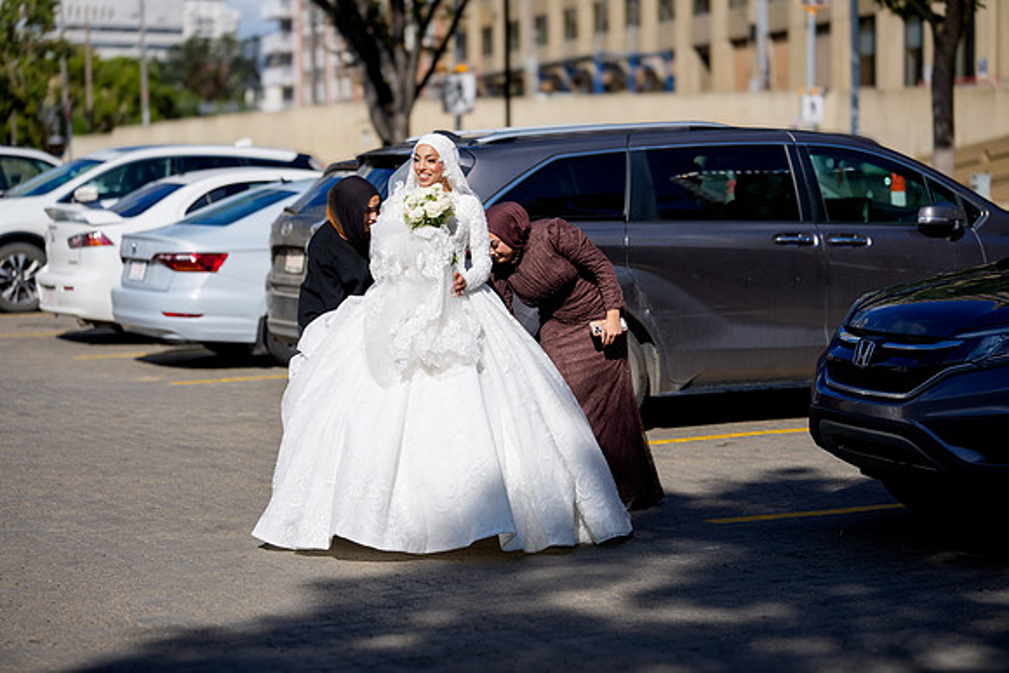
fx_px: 2467
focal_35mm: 88
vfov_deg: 15.5
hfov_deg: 23.1
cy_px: 336
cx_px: 504
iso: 200
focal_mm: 88
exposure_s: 1/12800
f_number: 2
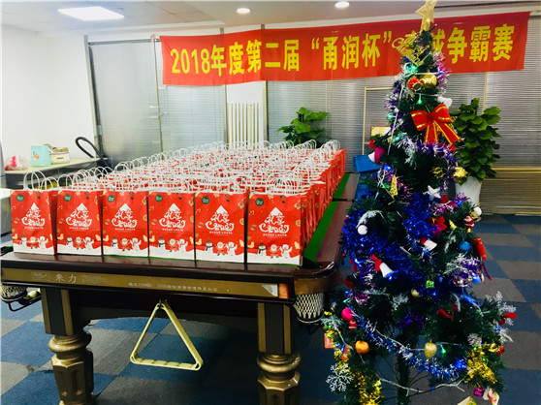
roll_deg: +0.5
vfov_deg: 48.2
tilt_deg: -11.4
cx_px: 270
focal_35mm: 29
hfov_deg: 61.7
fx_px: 453
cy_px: 202
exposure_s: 1/33
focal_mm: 4.15
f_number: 2.2
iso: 80
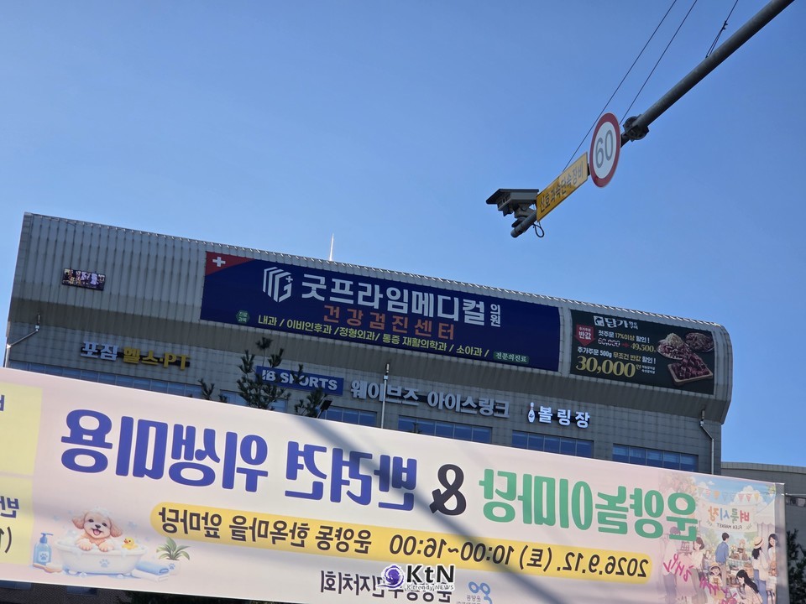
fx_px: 1607
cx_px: 403
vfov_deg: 21.3
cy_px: 302
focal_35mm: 69
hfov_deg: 28.2
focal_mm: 7
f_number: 2.4
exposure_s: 1/1235
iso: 25
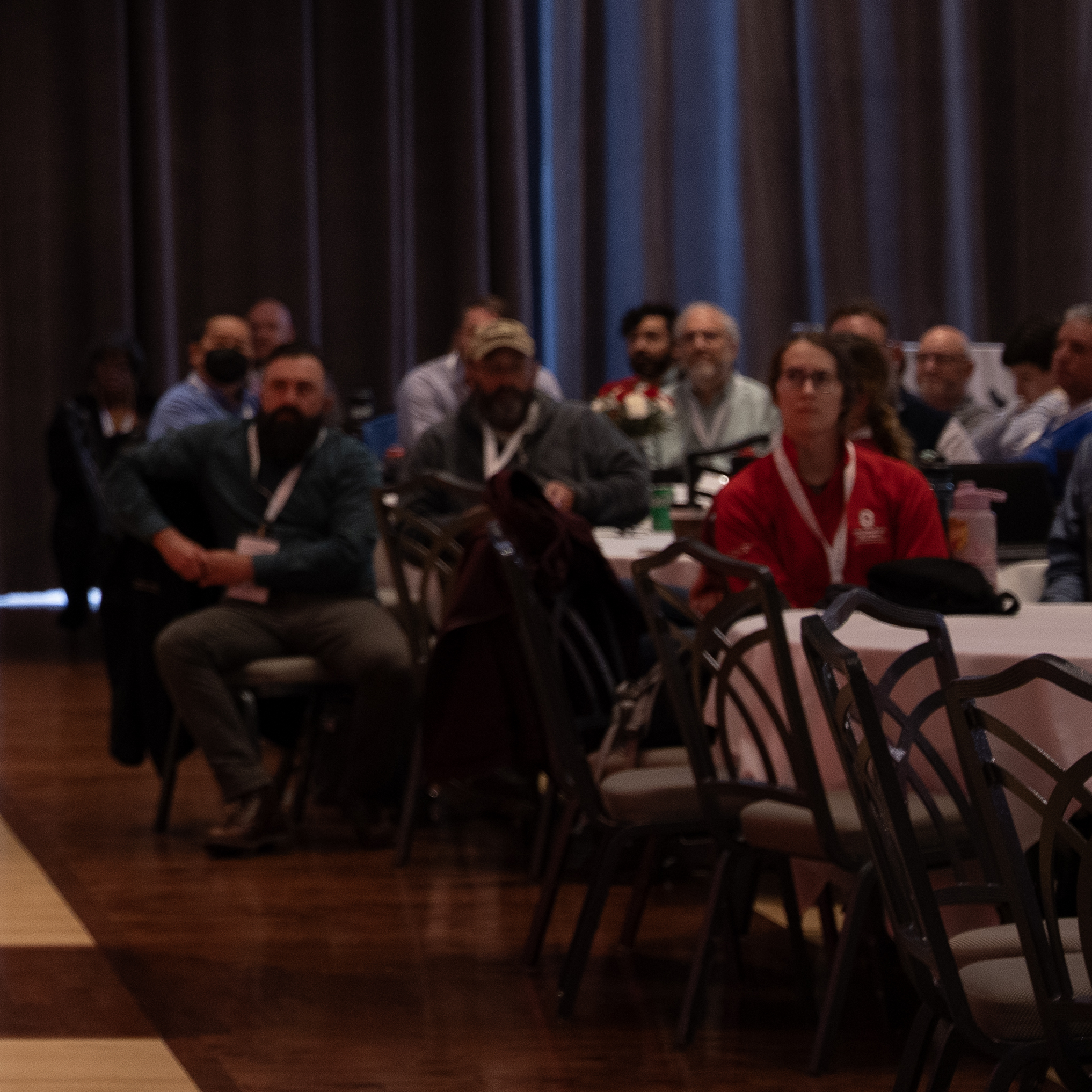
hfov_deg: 10.2
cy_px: -48
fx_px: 5926
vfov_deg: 10.4
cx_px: -572
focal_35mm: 166
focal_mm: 56.7
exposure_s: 1/100
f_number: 3.2
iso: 1000
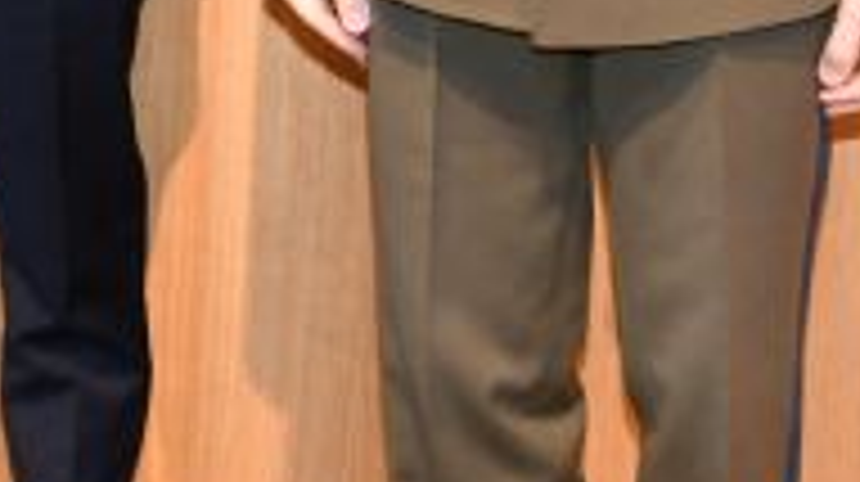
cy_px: -72
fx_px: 4328
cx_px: -657
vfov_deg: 6.3
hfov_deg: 10.7
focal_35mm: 190
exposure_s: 1/60
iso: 1000
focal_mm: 32
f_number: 4.5
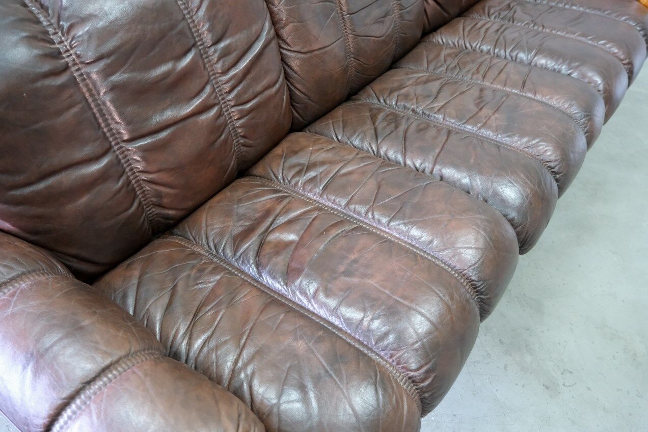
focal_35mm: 29
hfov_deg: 63.7
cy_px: 216
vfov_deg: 45.0
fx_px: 522
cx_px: 324
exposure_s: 1/27
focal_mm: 19.2
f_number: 4
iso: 4000
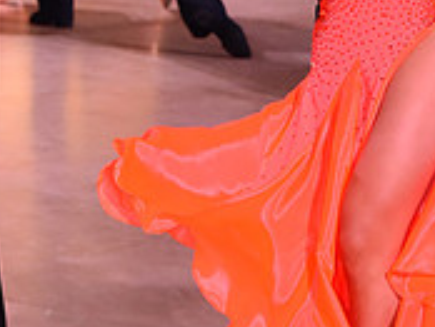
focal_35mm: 275
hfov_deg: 7.2
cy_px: -142
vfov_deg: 5.4
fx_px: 3461
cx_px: 164
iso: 2500
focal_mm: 86
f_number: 7.1
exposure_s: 1/320
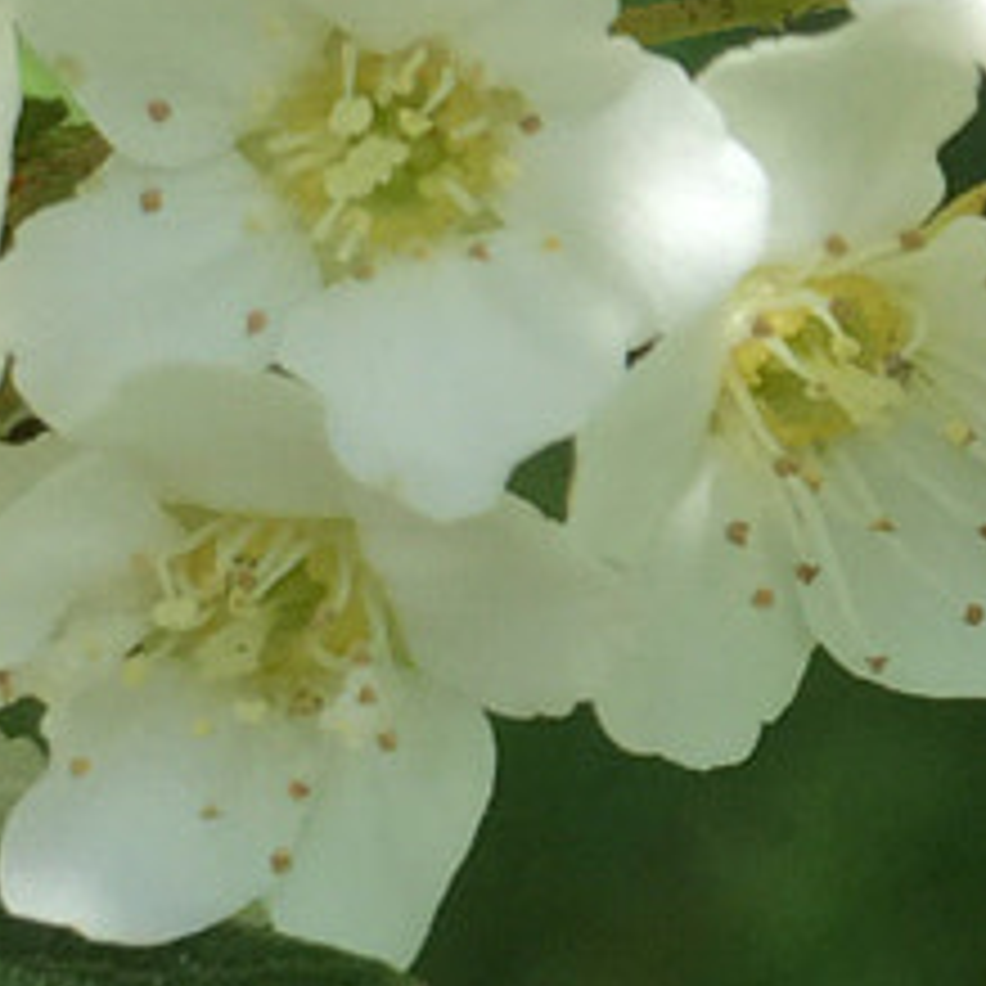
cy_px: -59
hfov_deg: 9.1
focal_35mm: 187
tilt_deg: -51.2
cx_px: 1477
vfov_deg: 9.3
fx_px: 6026
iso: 32
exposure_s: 1/879
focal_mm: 4.15
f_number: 2.2
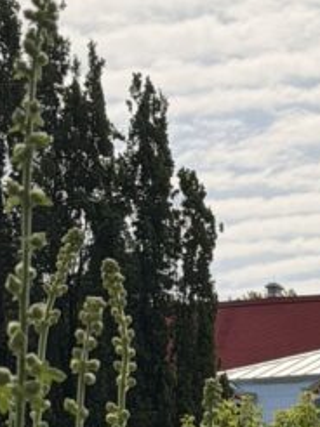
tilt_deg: +0.5
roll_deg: -0.8
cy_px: 760
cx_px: 430
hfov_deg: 7.3
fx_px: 2469
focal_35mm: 200
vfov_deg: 9.4
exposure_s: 1/16129
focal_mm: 6.76
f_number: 1.78
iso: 64
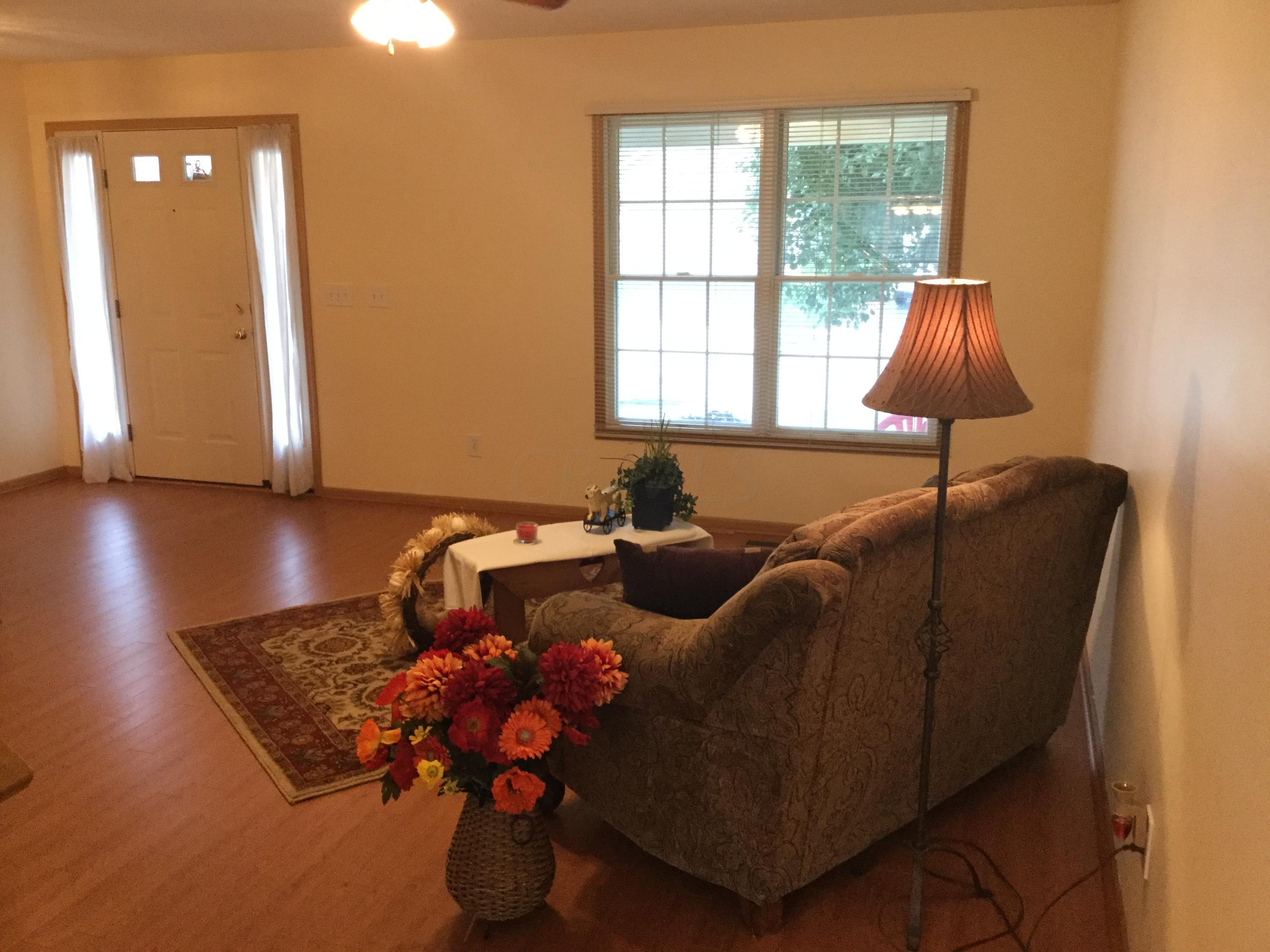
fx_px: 1137
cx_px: 635
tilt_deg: -12.3
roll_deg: -1.3
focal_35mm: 31
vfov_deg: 45.4
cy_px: 476
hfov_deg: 58.4
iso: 160
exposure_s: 1/30
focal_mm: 3.3
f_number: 2.4
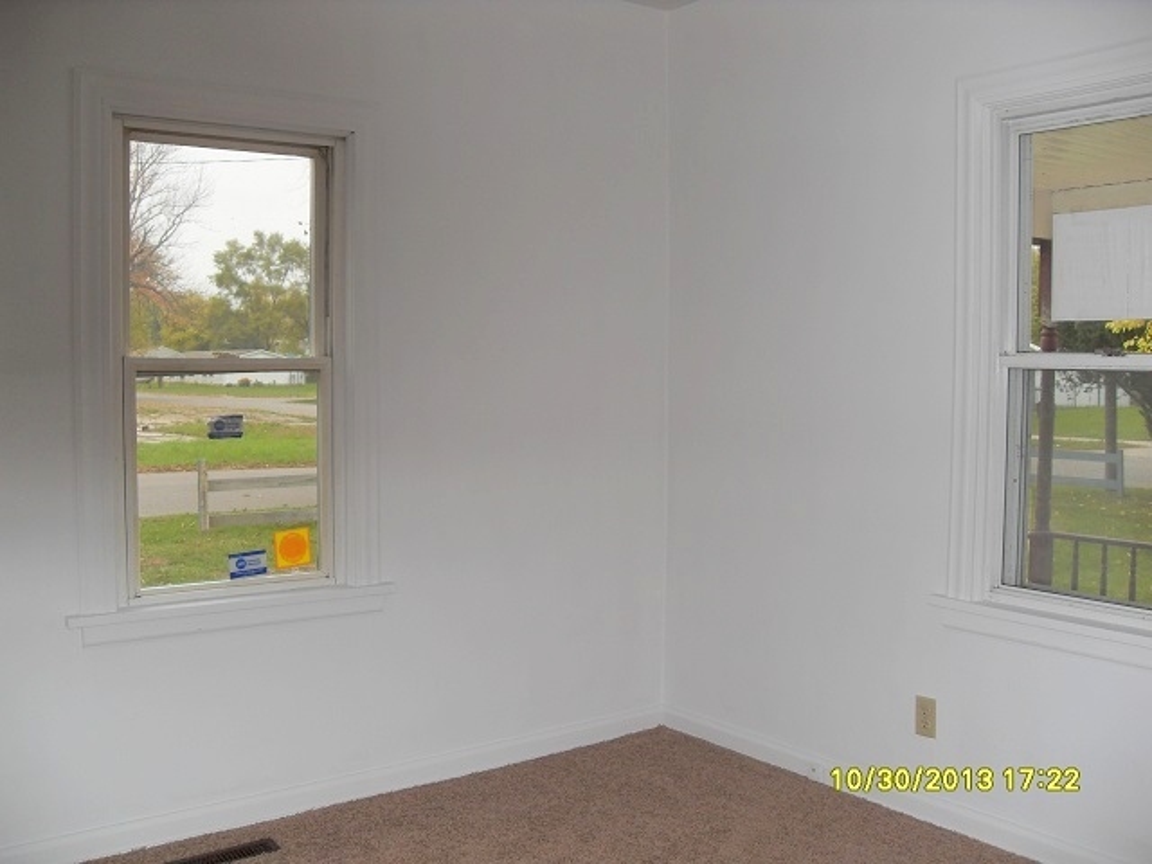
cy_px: 432
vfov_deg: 41.8
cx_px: 576
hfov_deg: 54.0
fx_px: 1131
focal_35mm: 34
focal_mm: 6.3
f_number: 2.8
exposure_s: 1/45
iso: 100
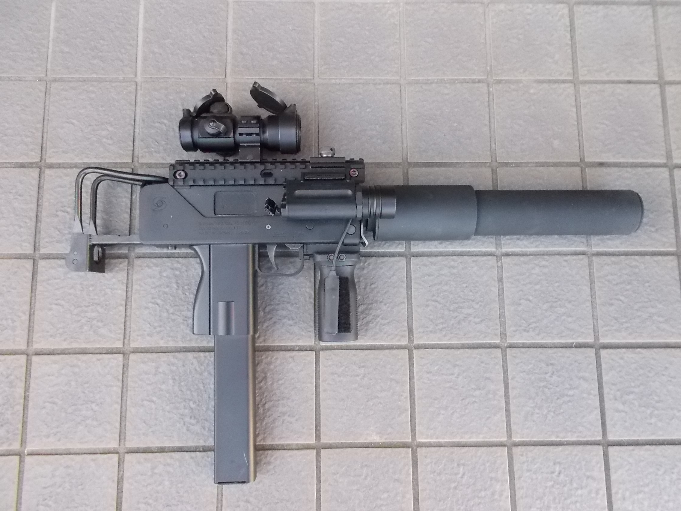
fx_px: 511
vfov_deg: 53.1
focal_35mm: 26
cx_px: 340
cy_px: 256
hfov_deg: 67.3
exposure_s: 1/160
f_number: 3.2
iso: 400
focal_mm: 4.6
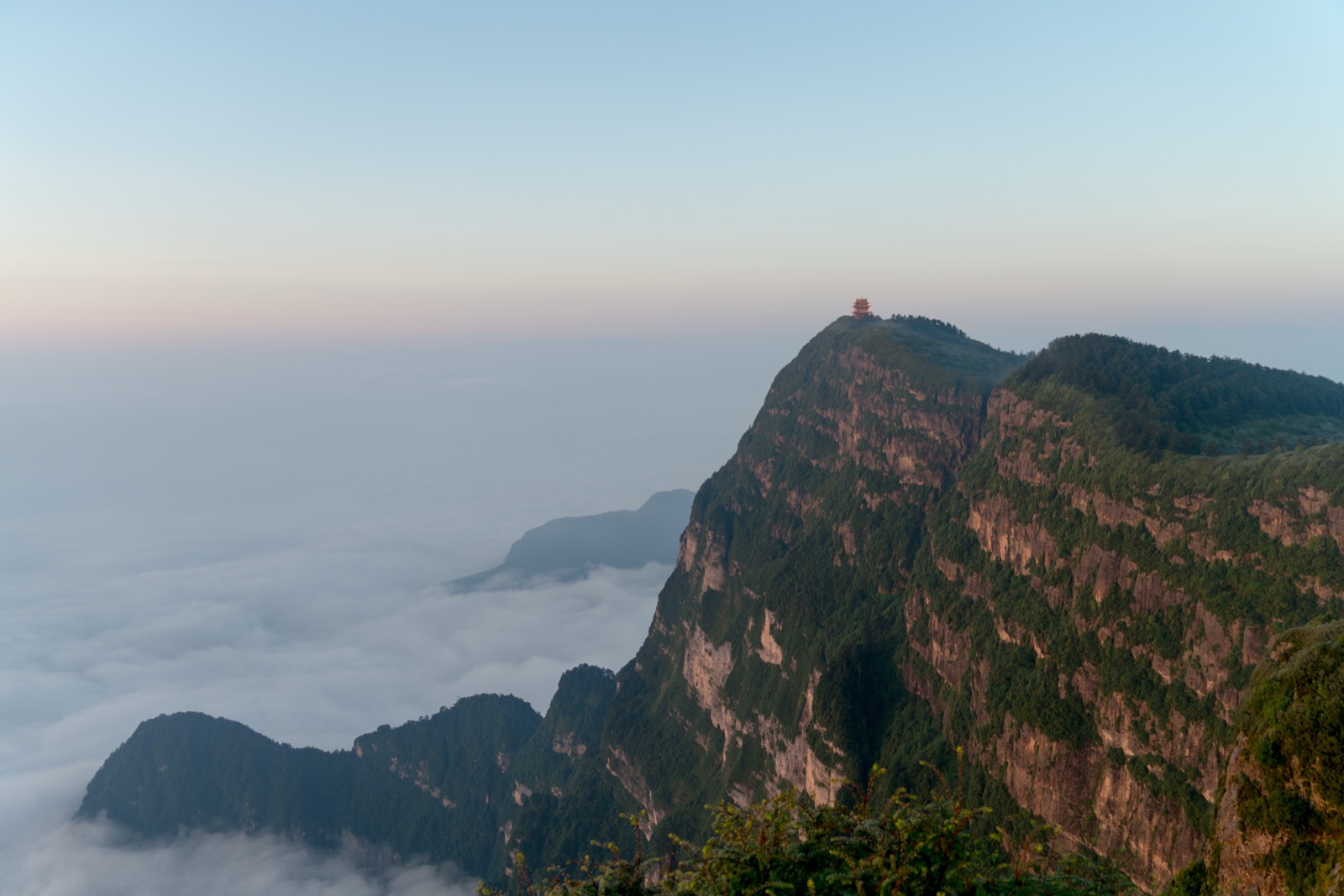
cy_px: 448
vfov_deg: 46.4
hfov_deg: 65.5
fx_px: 1045
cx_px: 672
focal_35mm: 28
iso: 100
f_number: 4
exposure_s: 1/125
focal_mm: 28
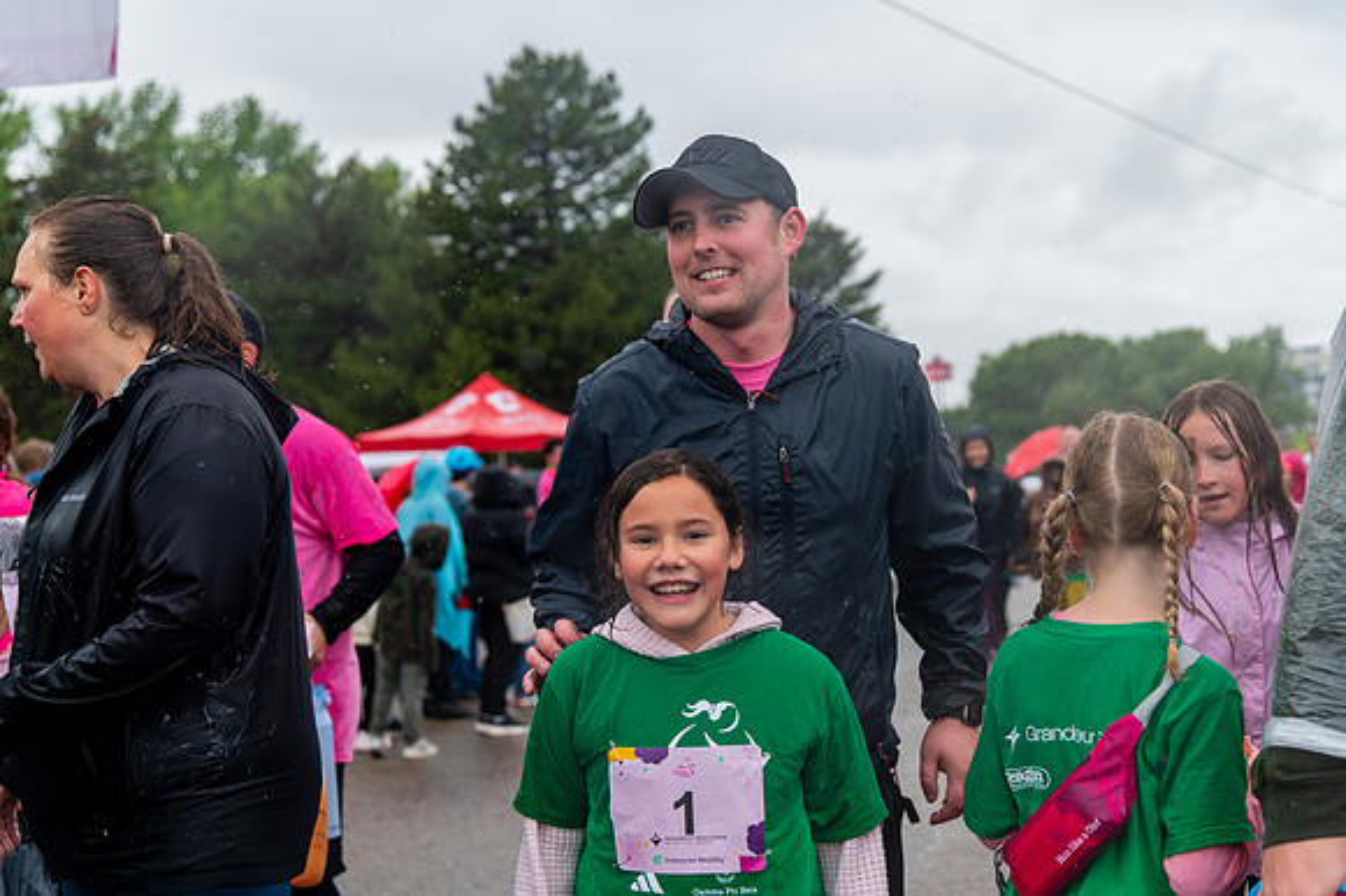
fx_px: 1943
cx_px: 673
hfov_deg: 38.2
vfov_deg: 26.0
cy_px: 448
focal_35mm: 52
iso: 1600
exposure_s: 1/3200
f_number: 4
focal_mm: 52
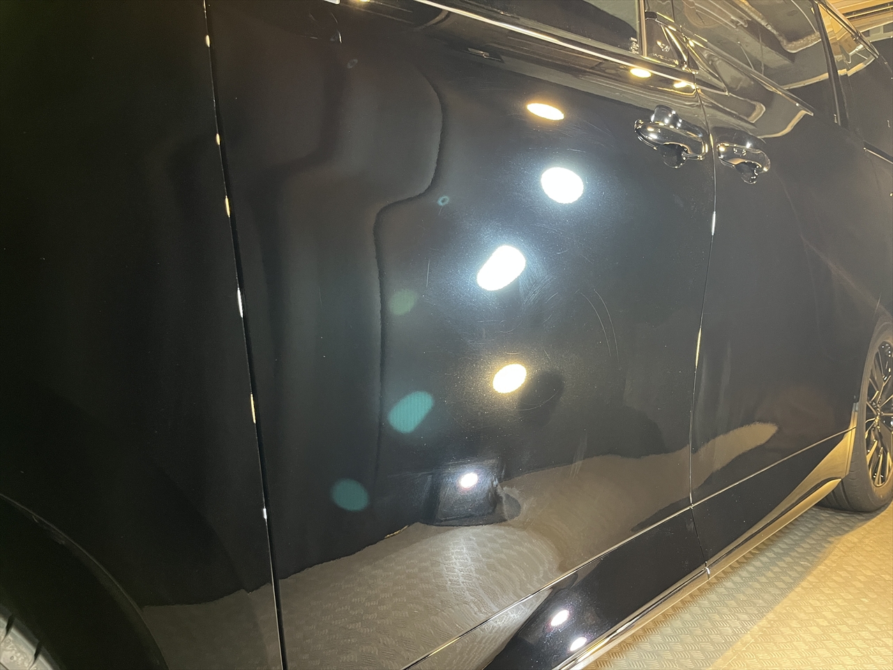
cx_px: 446
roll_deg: +1.8
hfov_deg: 67.3
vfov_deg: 53.1
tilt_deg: -3.8
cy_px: 335
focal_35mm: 26
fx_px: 671
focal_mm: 5.1
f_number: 1.6
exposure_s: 1/60
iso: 320
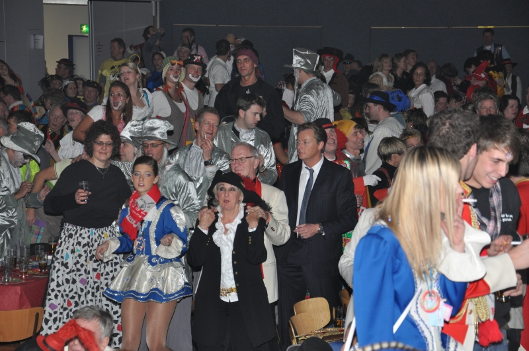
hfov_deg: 19.5
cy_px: 176
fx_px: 1541
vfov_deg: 13.0
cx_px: 264
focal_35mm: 105
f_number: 5.6
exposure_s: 1/60
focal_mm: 70
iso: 800
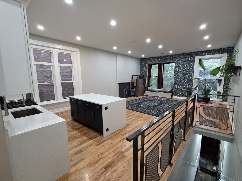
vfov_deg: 81.7
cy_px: 93
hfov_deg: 98.0
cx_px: 129
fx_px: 105
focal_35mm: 15
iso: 500
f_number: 1.9
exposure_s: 1/60
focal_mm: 2.2
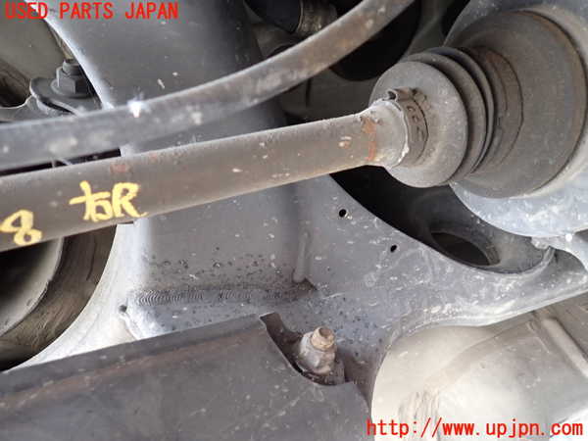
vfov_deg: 54.9
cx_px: 294
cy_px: 220
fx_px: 425
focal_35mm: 25
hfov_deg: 69.4
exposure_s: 1/50
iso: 320
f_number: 2
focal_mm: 4.5
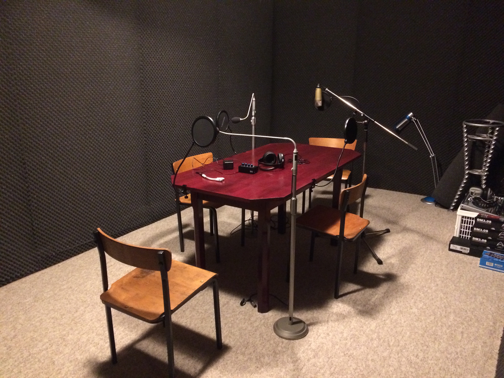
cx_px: 252
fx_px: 422
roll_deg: -0.1
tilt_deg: -18.1
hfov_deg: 61.7
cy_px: 189
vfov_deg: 48.2
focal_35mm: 29
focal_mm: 4.15
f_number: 2.2
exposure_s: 1/17
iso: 400
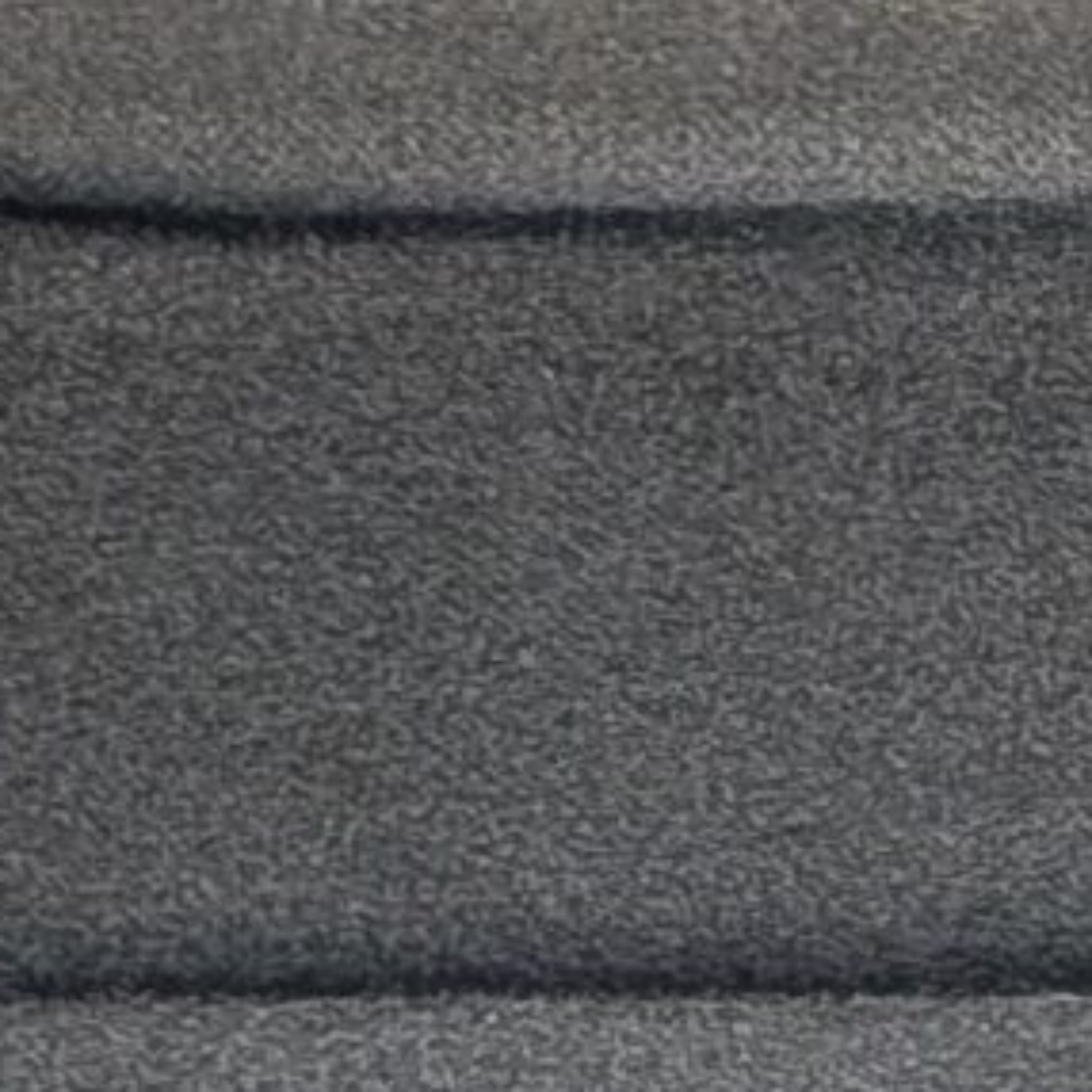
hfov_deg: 9.1
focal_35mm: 190
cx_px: 1409
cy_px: 1264
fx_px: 6781
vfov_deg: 9.1
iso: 84
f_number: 1.7
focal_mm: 4.53
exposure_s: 1/25
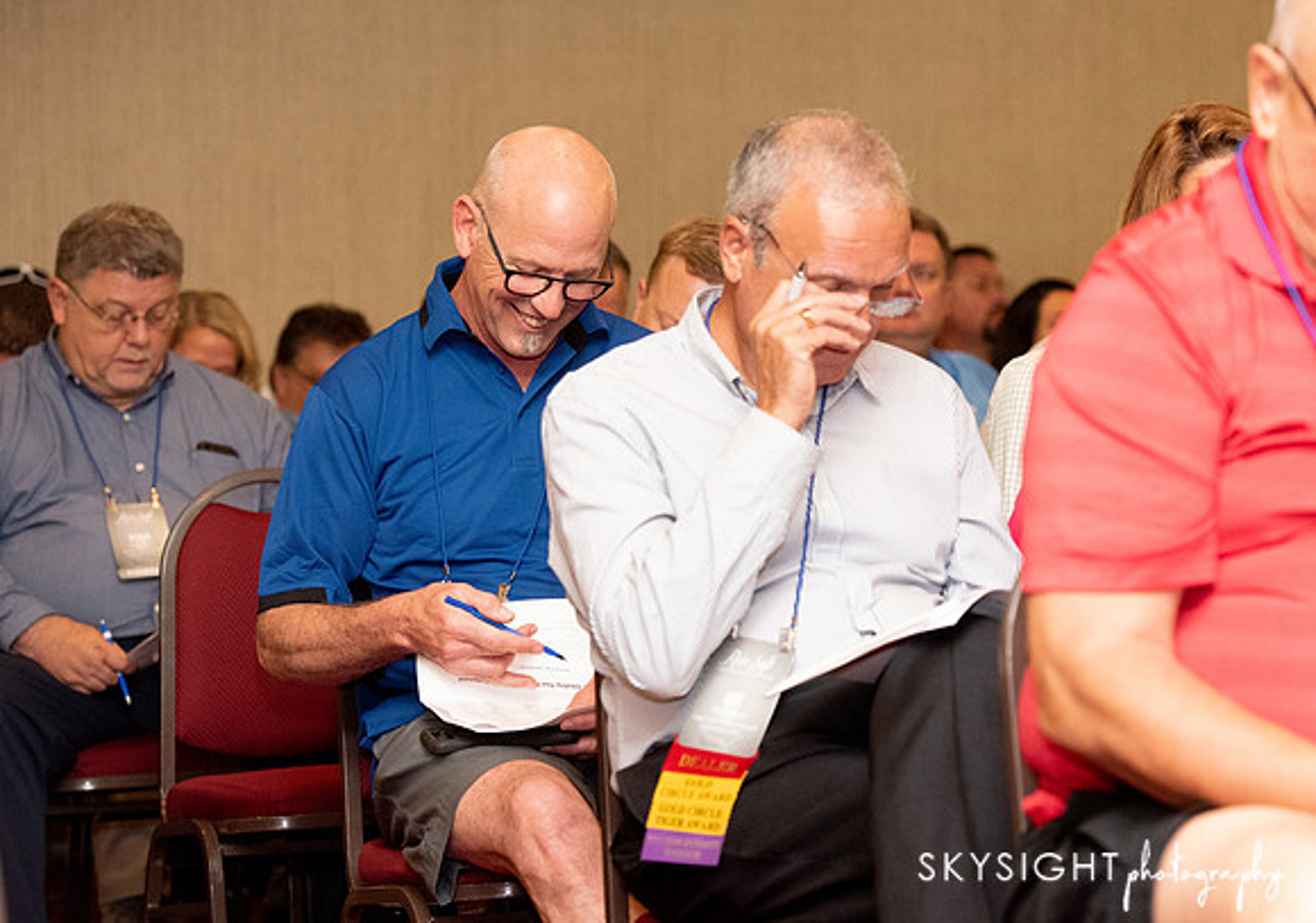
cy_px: 425
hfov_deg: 16.9
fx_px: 4435
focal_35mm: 119
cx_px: 756
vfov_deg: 11.9
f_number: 4
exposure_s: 1/200
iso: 6400
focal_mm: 105
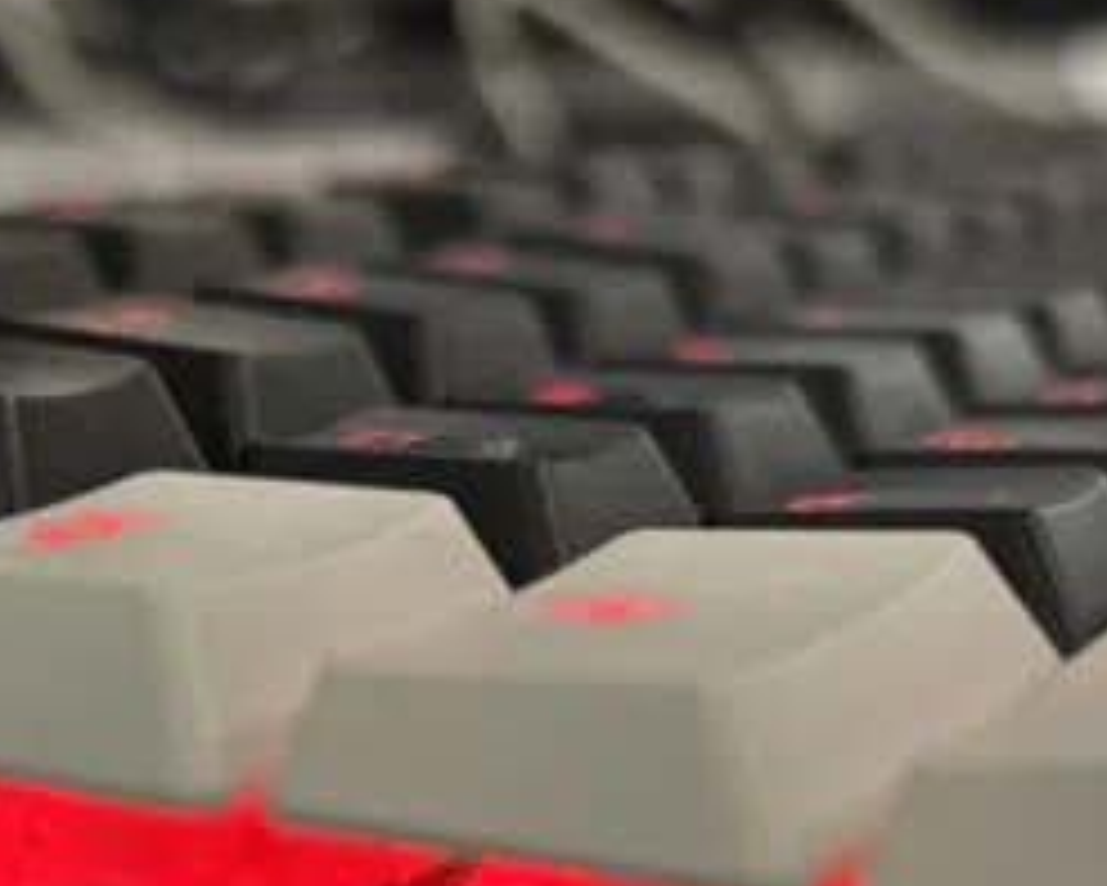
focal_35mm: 66
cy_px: 935
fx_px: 2163
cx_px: 410
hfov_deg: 28.6
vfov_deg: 22.1
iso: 500
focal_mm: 5.96
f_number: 1.6
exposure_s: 1/33
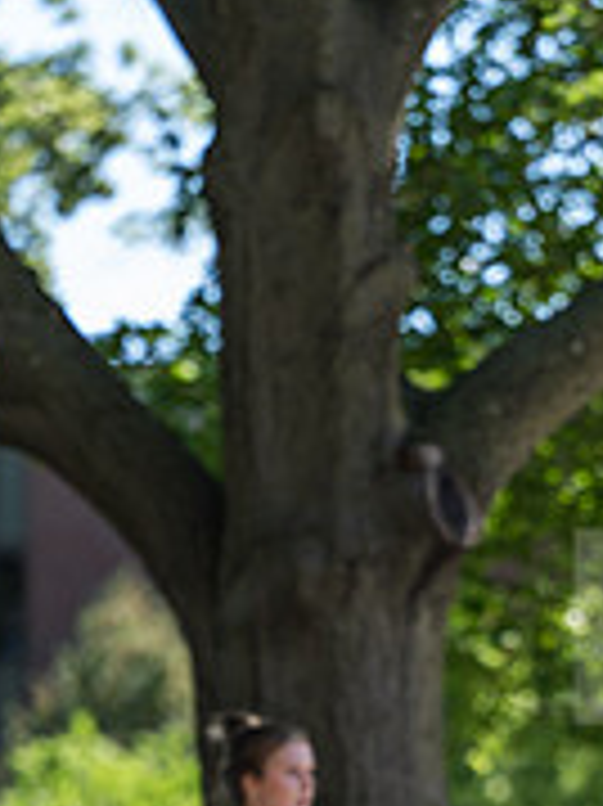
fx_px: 7325
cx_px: 504
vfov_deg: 6.3
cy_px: 811
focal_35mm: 315
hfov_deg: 4.7
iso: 64
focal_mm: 130
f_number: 2.8
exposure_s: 1/250
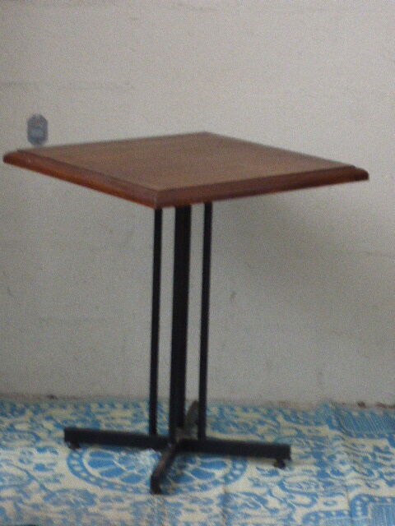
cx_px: 198
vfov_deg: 16.6
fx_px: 1811
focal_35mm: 119
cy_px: 263
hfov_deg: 12.5
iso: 1000
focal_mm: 19.4
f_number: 5.3
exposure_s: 1/4
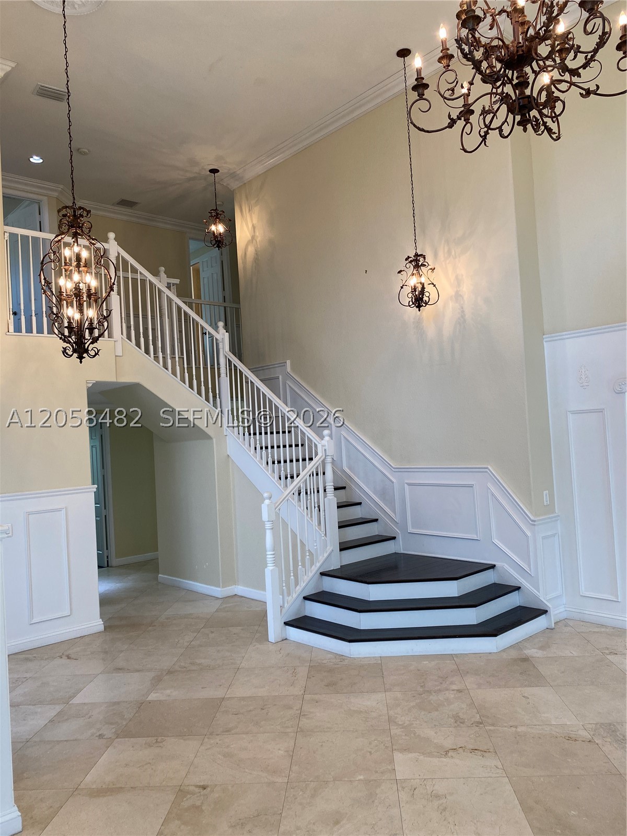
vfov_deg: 67.3
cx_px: 314
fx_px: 628
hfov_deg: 53.1
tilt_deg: +1.8
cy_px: 418
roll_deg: +2.7
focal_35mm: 26
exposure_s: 1/120
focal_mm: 4.25
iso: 100
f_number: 1.8
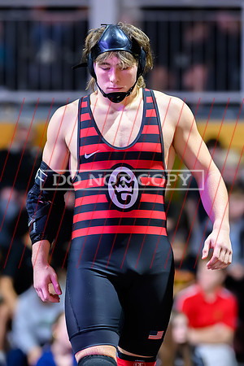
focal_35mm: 211
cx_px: 100
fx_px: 2144
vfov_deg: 9.8
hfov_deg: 6.5
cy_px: 181
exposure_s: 1/500
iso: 8000
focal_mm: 135
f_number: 2
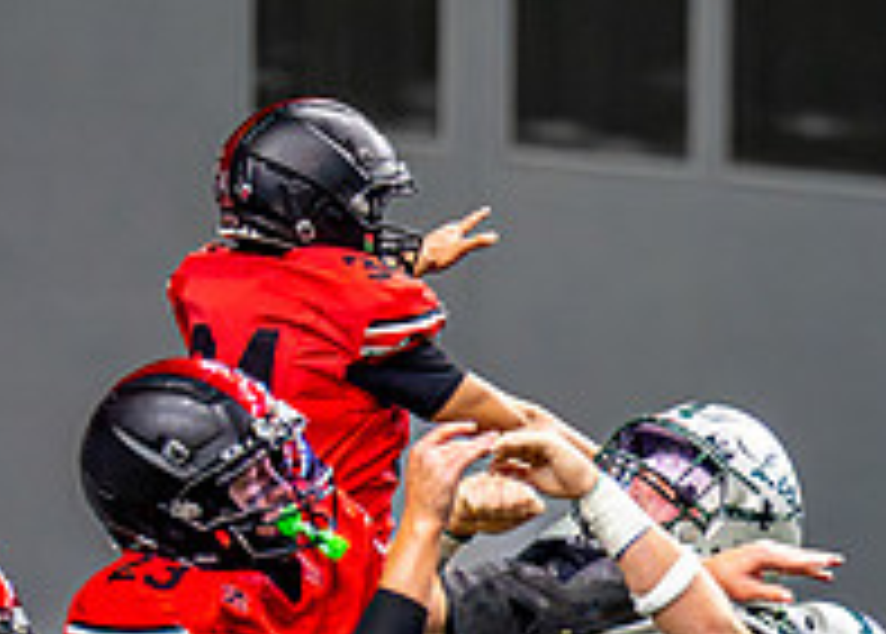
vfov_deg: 1.8
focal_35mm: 806
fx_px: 20295
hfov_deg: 2.5
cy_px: 673
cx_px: 1189
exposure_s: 1/2000
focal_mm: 200
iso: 5000
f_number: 2.8
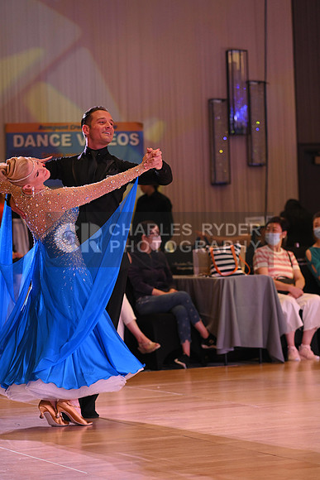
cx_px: 160
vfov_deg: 16.4
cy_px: 240
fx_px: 1666
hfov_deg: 11.0
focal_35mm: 125
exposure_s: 1/200
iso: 1600
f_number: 4.5
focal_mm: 125
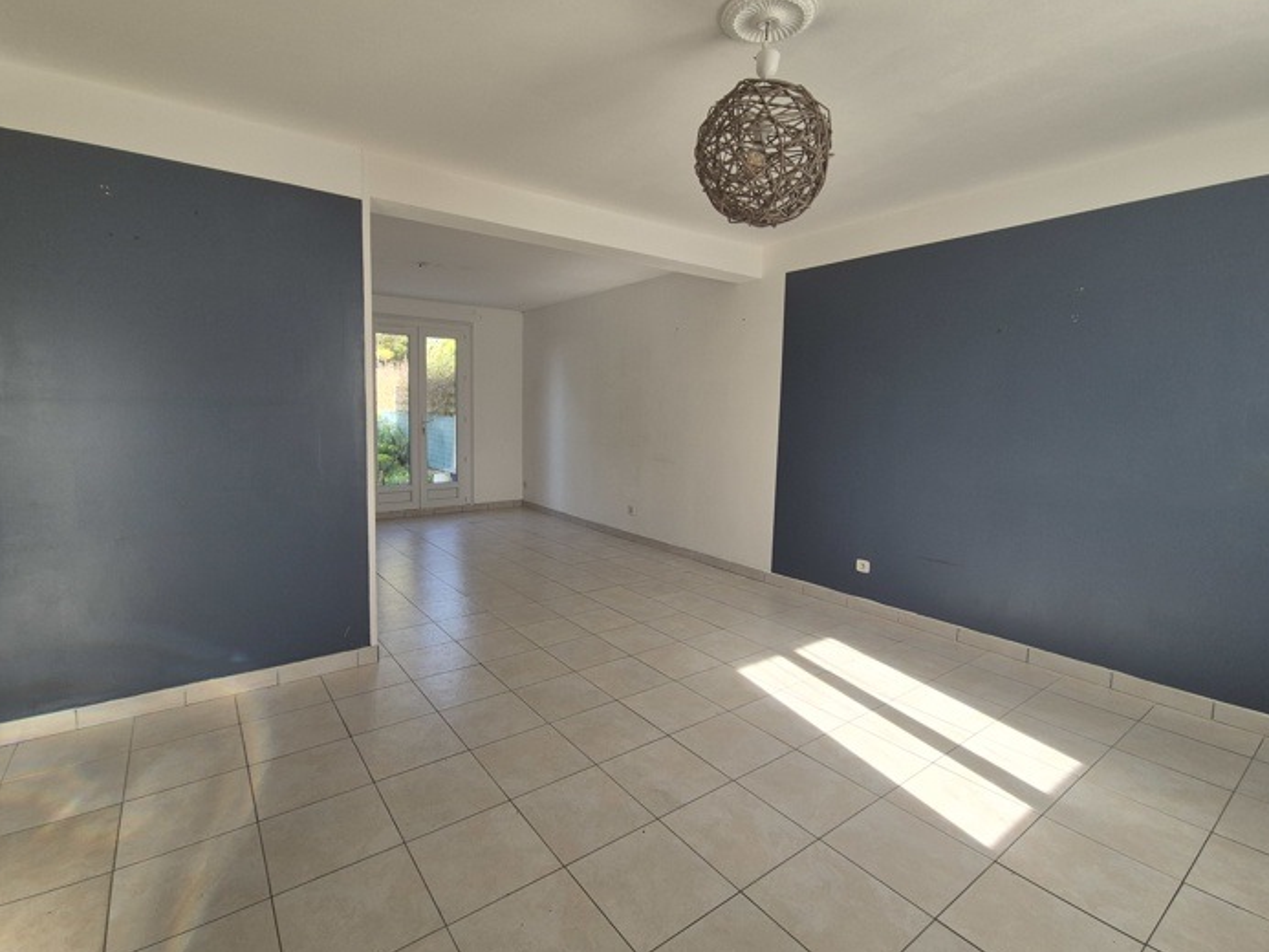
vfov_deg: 81.7
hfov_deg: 98.1
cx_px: 615
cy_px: 456
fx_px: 550
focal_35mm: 15
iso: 125
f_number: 2.2
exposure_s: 1/134
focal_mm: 2.2
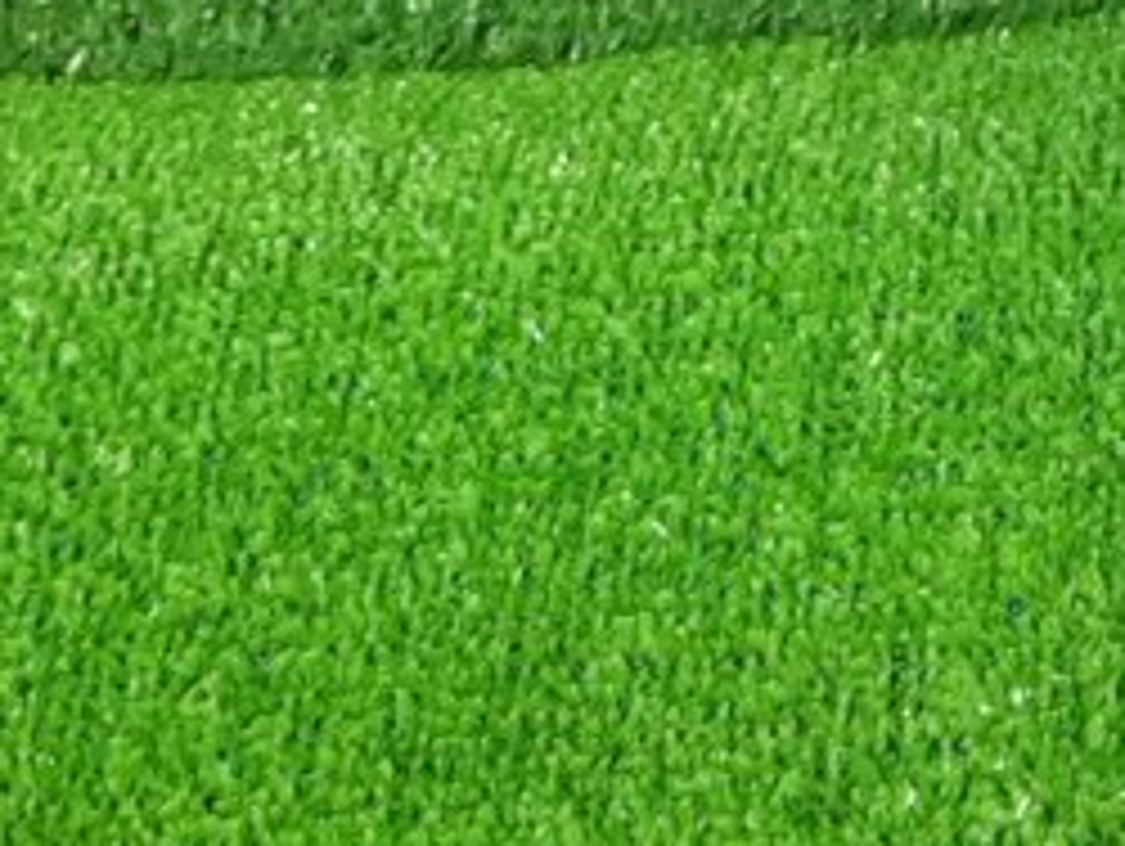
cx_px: 1570
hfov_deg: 13.1
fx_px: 4684
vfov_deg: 9.3
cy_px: -1152
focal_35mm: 144
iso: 135
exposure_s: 1/50
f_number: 2
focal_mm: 4.6
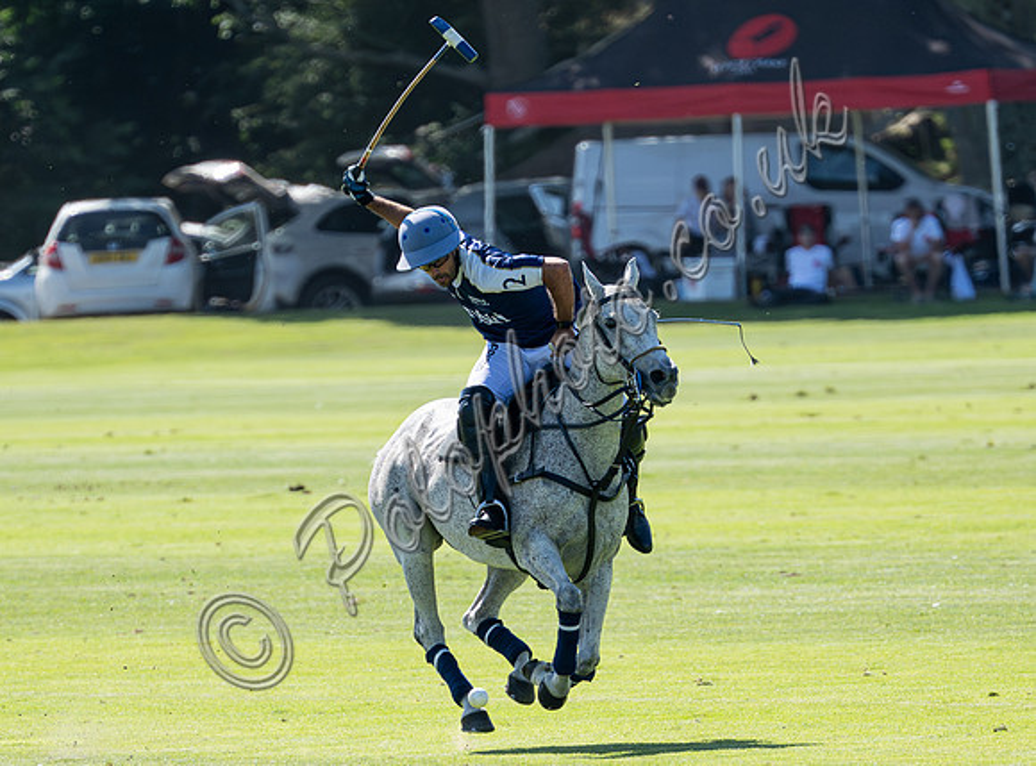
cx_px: 373
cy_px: 841
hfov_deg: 1.9
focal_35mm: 1025
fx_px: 30529
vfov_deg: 1.4
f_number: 5.6
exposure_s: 1/1250
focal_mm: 400
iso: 320
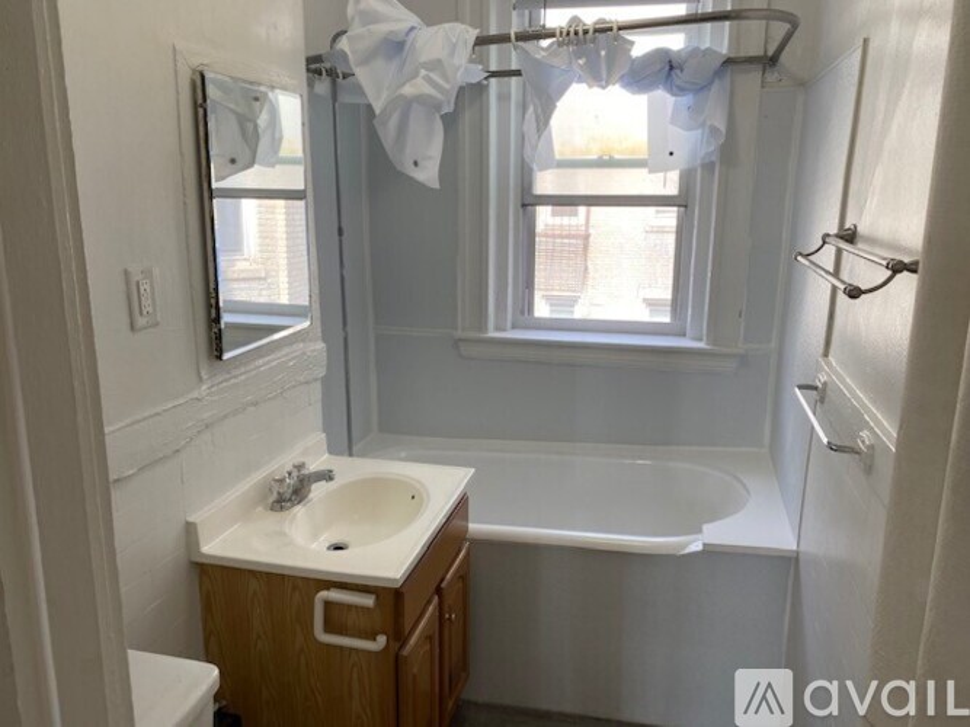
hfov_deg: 67.3
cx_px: 485
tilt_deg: -10.8
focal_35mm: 26
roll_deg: +0.1
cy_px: 364
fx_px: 728
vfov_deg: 53.0
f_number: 1.8
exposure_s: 1/122
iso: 50
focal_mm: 4.25
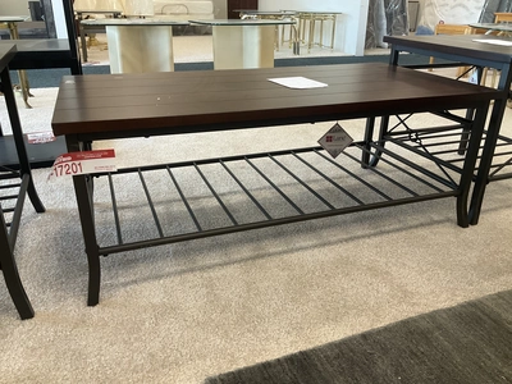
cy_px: 192
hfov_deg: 61.7
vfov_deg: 48.2
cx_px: 256
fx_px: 429
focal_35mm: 29
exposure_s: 1/60
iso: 100
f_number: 1.8
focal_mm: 3
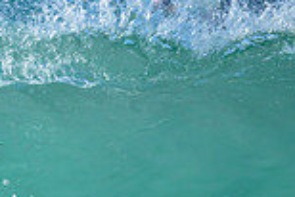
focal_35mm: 4035
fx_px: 33095
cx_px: -257
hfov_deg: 0.5
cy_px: 179
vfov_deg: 0.3
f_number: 6.3
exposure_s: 1/2000
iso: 280
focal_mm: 800
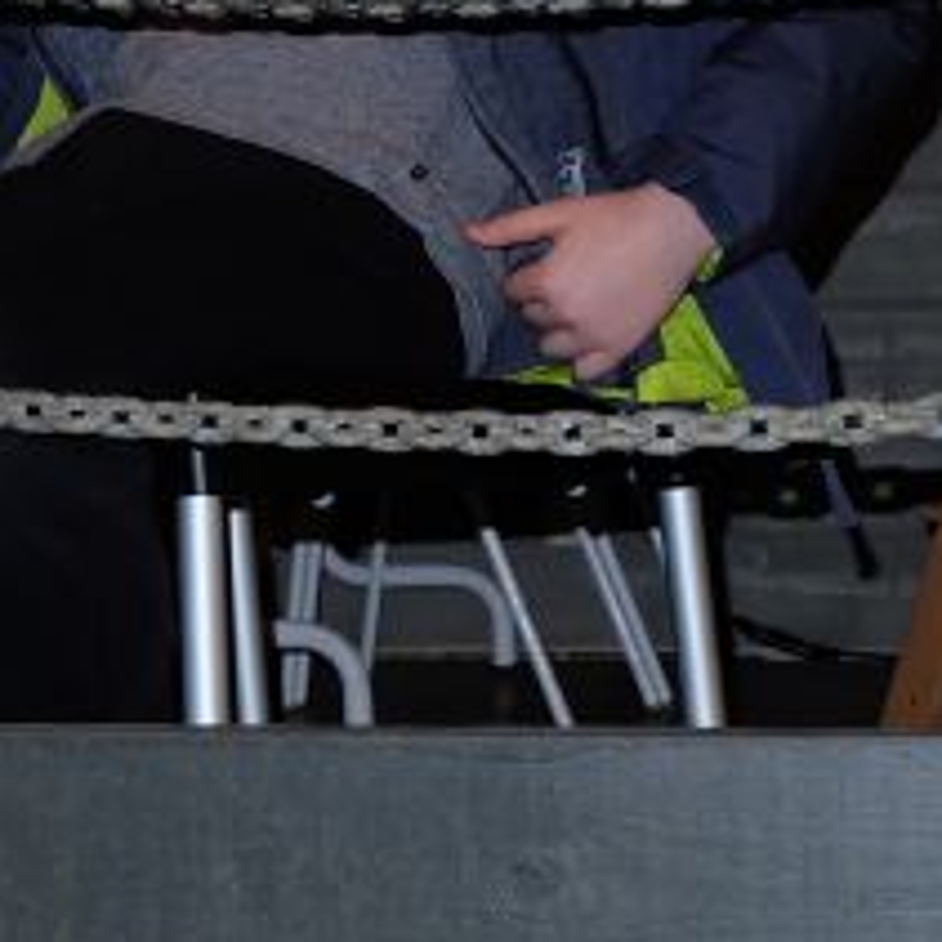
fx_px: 4864
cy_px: 38
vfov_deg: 11.0
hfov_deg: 11.0
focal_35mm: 158
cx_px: 54
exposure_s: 1/30
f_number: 5
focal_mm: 32.5
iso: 800
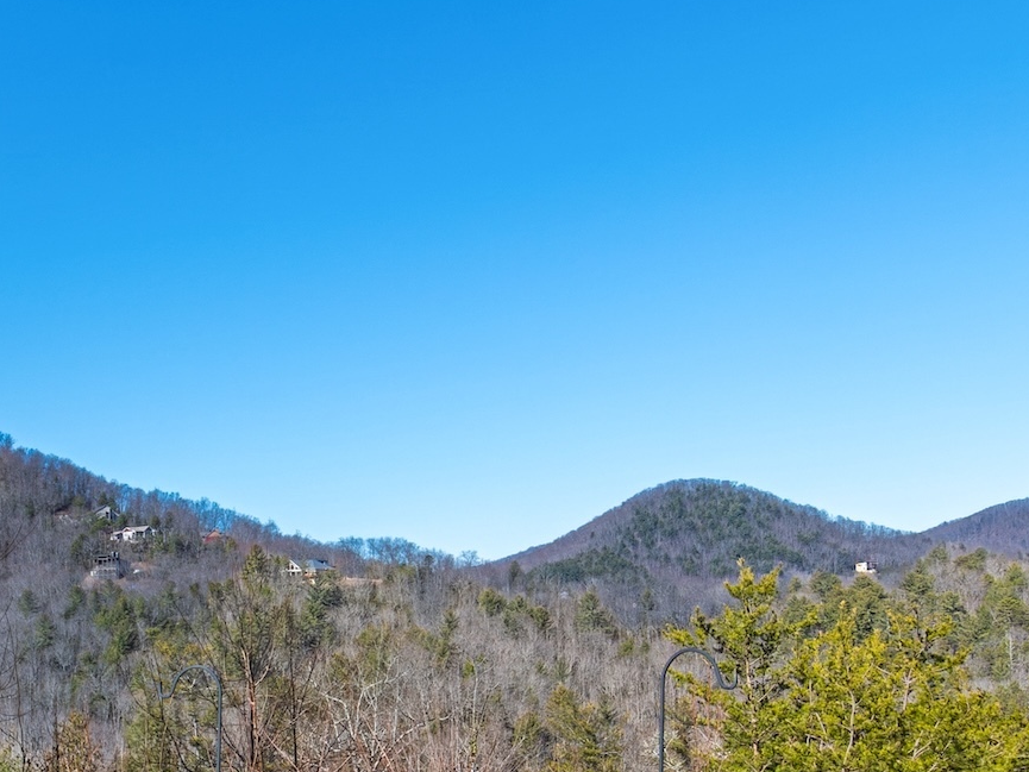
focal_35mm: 45
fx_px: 1338
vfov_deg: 31.5
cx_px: 214
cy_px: 596
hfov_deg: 40.4
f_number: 10
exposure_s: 1/800
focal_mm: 10
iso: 100
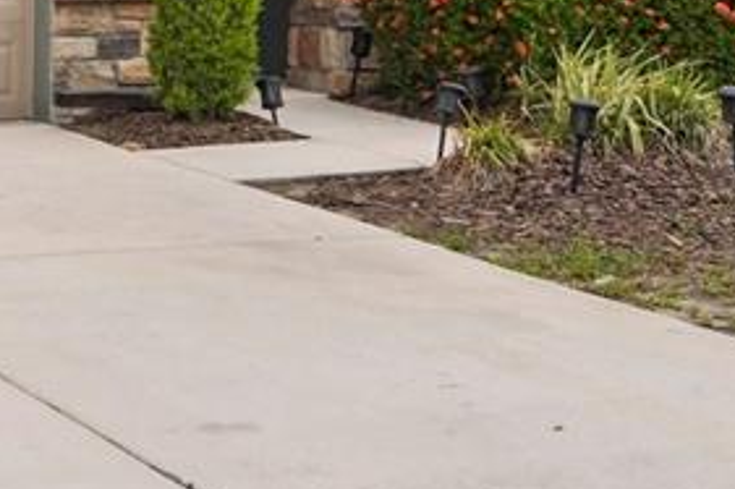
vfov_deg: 13.8
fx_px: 1857
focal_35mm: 91
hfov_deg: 21.0
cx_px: -128
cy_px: -319
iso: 400
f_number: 8
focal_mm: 25
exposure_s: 1/200
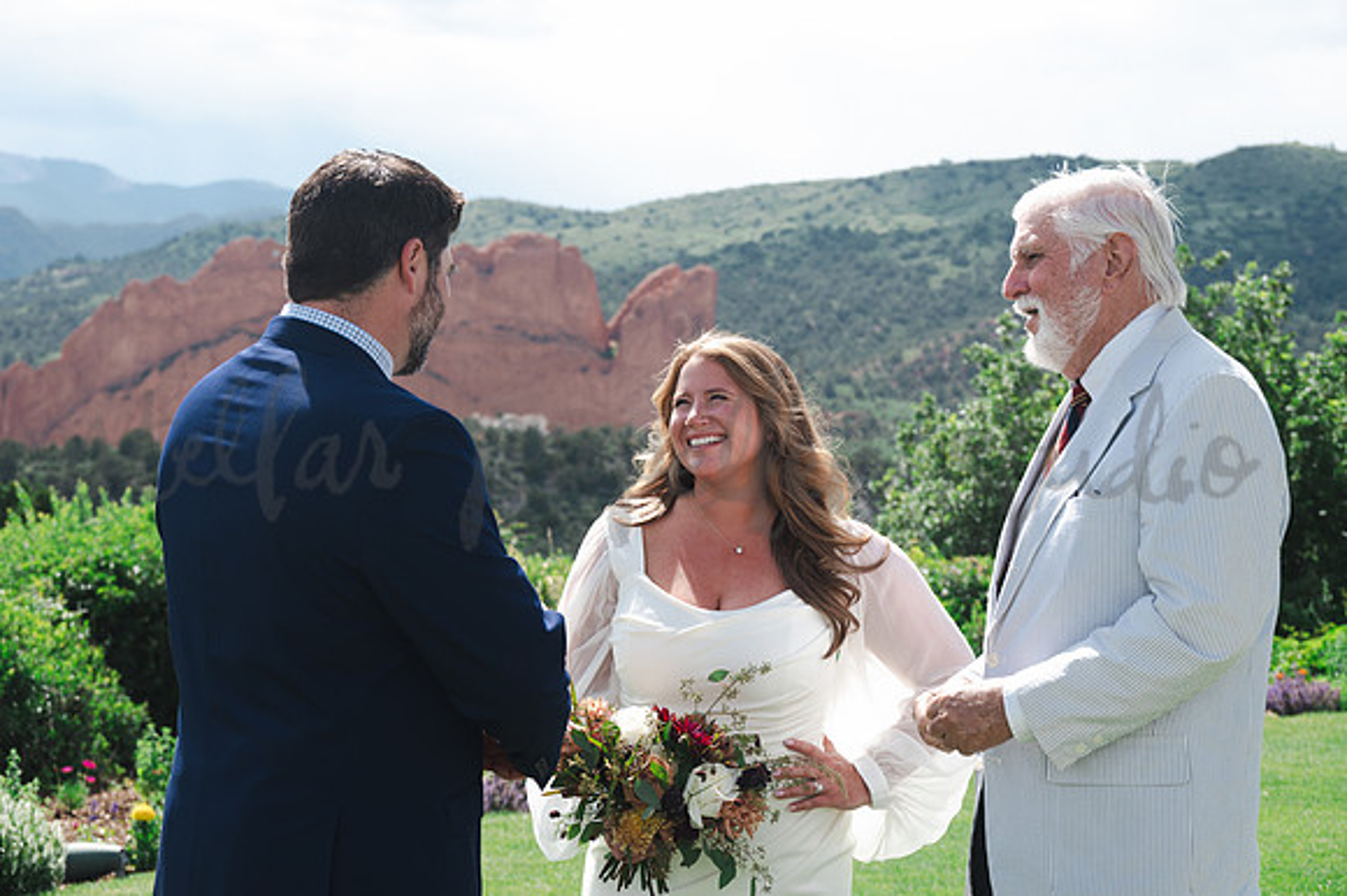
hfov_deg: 28.9
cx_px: 674
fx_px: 2618
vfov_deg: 19.4
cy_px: 448
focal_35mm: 70
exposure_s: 1/200
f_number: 7.1
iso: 125
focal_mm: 70
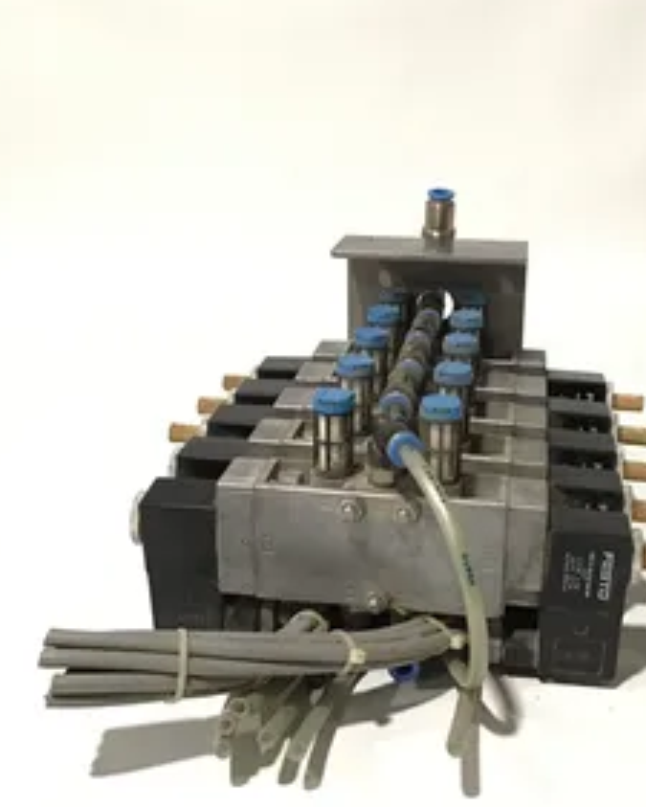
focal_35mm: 43
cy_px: 419
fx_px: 1027
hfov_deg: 34.8
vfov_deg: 42.9
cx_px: 396
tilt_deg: -21.4
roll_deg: +1.4
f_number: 2.4
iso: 200
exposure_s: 1/24
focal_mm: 3.3
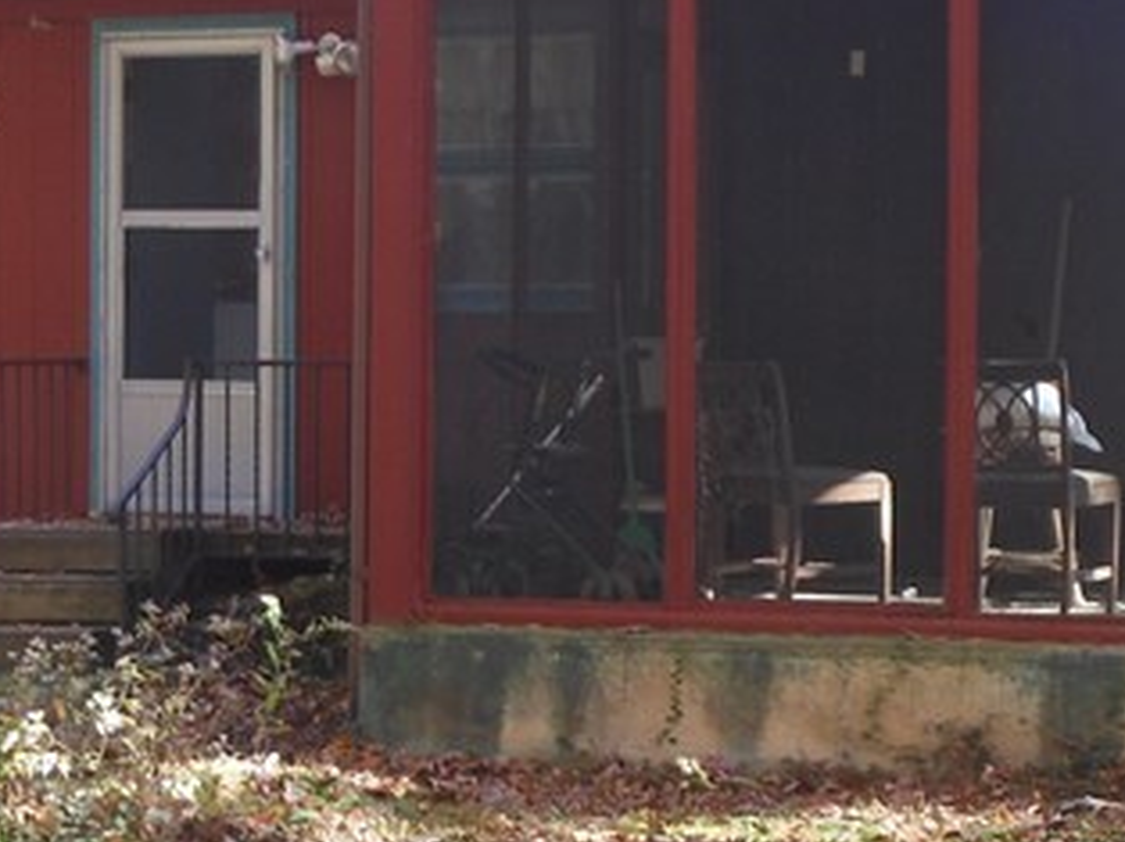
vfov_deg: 11.9
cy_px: 423
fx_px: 4027
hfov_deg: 15.9
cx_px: 466
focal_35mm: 124
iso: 80
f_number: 3.6
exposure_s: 1/30
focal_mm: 6.8
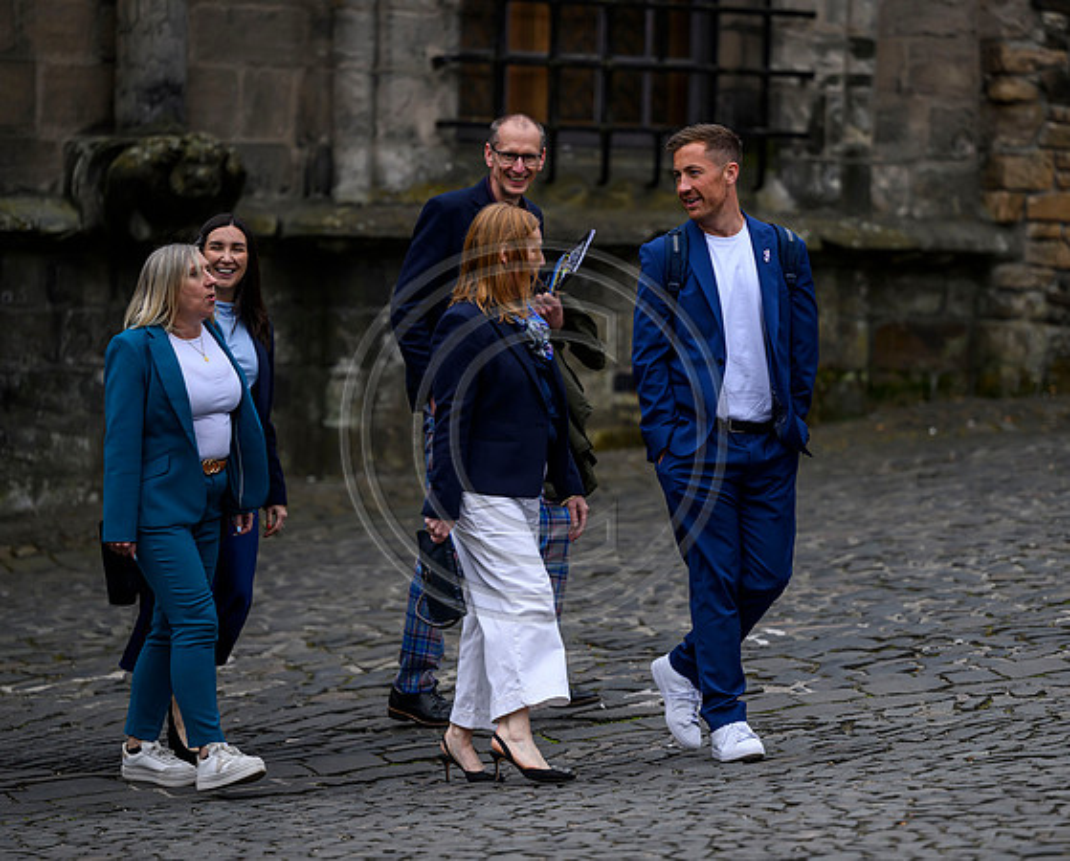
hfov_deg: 10.3
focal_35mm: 186
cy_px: 409
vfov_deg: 8.3
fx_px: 5919
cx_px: 632
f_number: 2.8
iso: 500
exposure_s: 1/640
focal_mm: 150
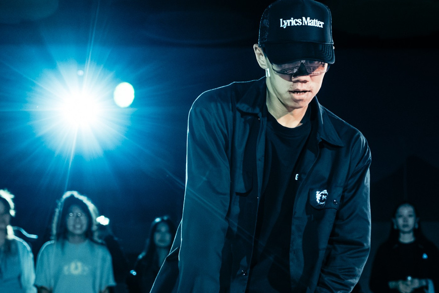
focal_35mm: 100
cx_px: 372
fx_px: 1219
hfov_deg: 20.1
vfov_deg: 13.5
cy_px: 295
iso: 3200
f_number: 2.8
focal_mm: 34
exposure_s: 1/800
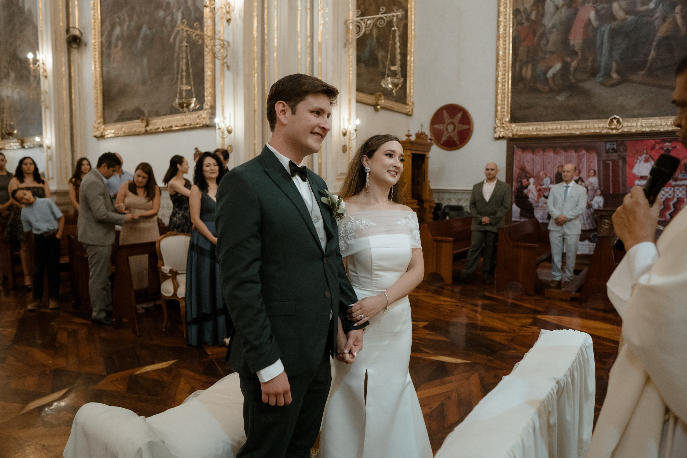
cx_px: 344
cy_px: 229
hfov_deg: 73.7
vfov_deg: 53.1
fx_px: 458
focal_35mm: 24
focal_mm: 16
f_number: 1.8
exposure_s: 1/250
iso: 800
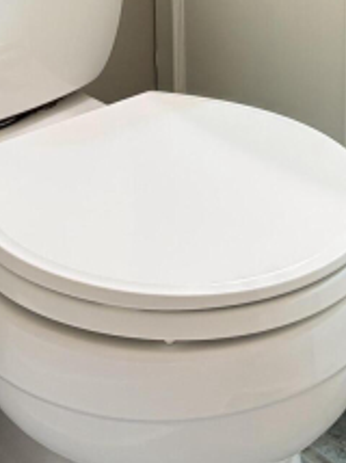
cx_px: 368
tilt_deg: -12.2
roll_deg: -1.5
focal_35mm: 81
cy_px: -105
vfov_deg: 22.2
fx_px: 1082
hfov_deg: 17.6
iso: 250
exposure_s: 1/60
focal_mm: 5.96
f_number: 1.6
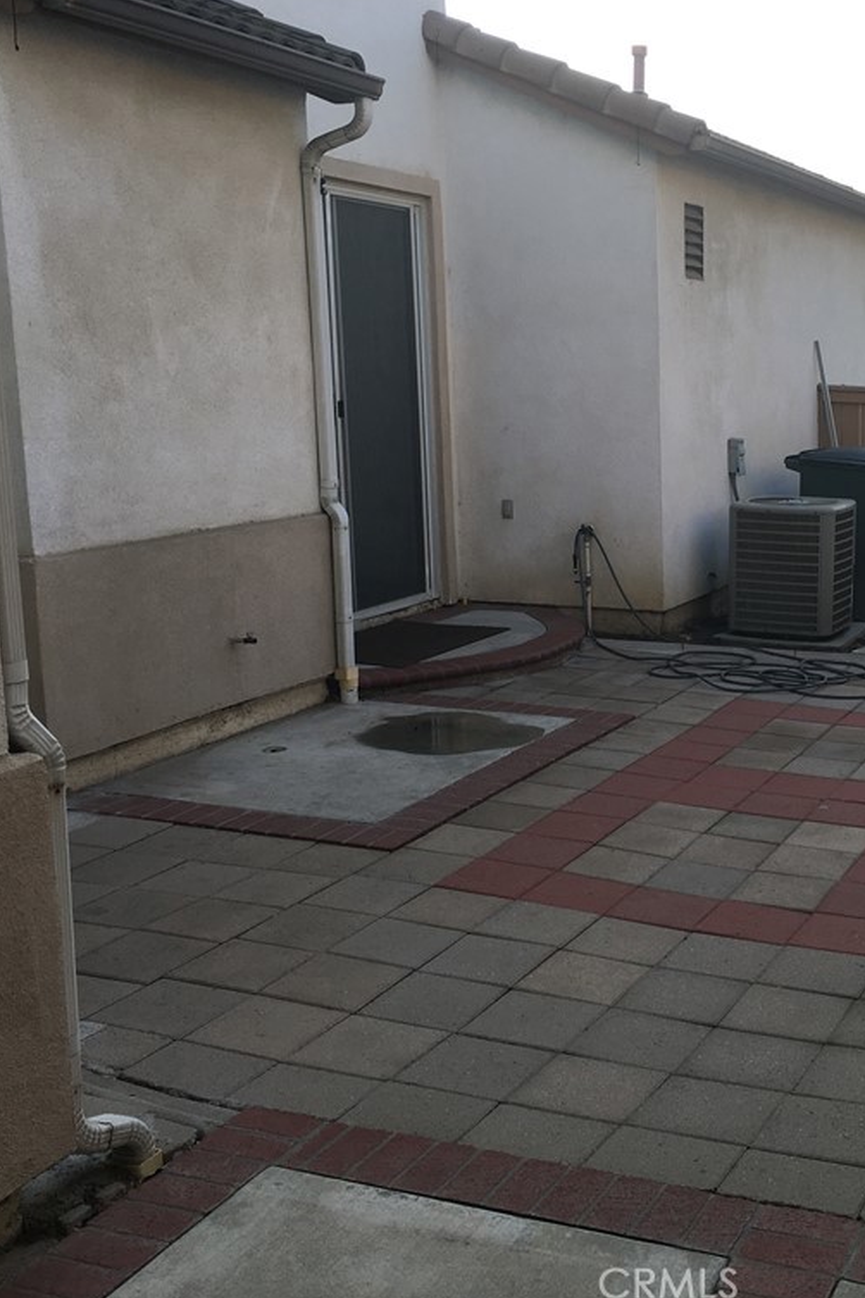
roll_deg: -0.4
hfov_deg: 31.5
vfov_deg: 47.4
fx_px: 1478
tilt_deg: -7.9
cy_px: 646
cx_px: 734
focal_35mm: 41
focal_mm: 4.15
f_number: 2.2
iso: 25
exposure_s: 1/442
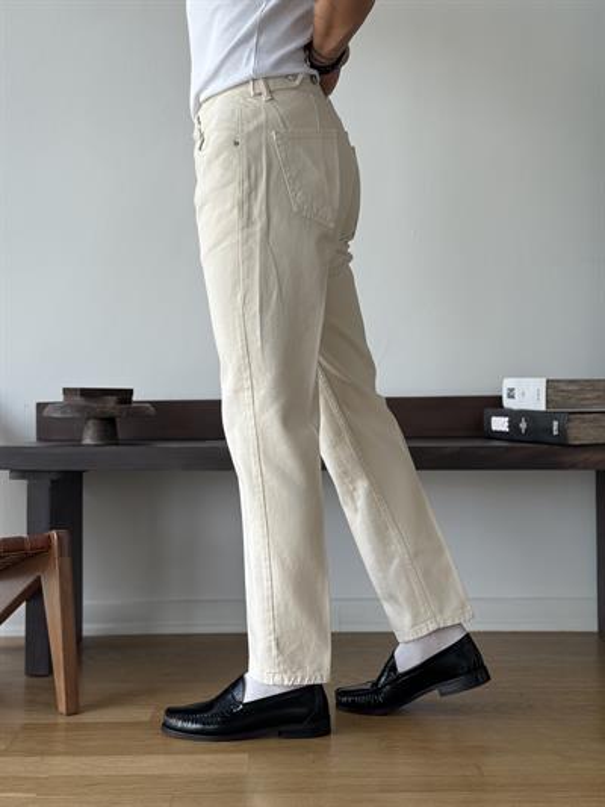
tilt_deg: -0.8
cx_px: 302
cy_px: 404
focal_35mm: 48
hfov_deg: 30.3
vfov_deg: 39.6
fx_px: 1118
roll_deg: +0.2
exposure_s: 1/516
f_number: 1.78
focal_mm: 6.76
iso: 80
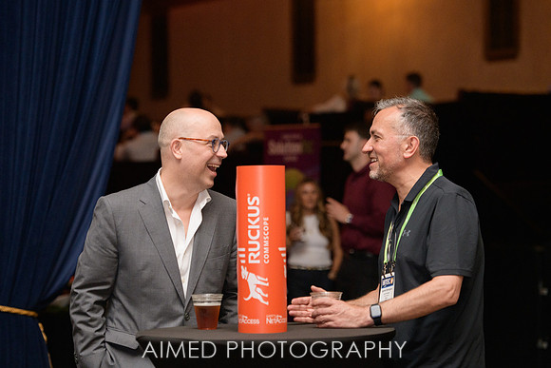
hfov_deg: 16.9
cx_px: 282
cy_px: 178
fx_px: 1853
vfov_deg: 11.3
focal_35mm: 121
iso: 1250
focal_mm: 116
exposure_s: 1/250
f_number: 3.5
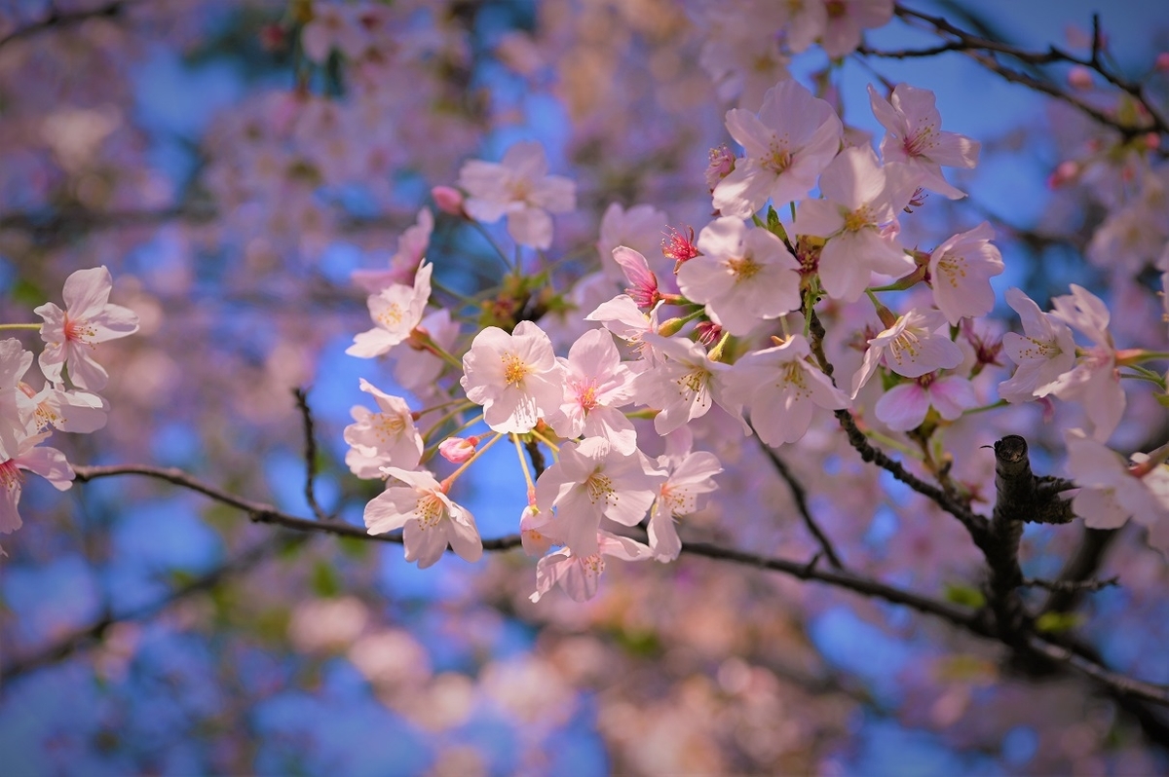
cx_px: 584
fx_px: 2271
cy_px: 388
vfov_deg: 19.4
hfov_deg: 28.9
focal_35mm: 70
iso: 100
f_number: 6.3
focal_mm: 70
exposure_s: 1/320
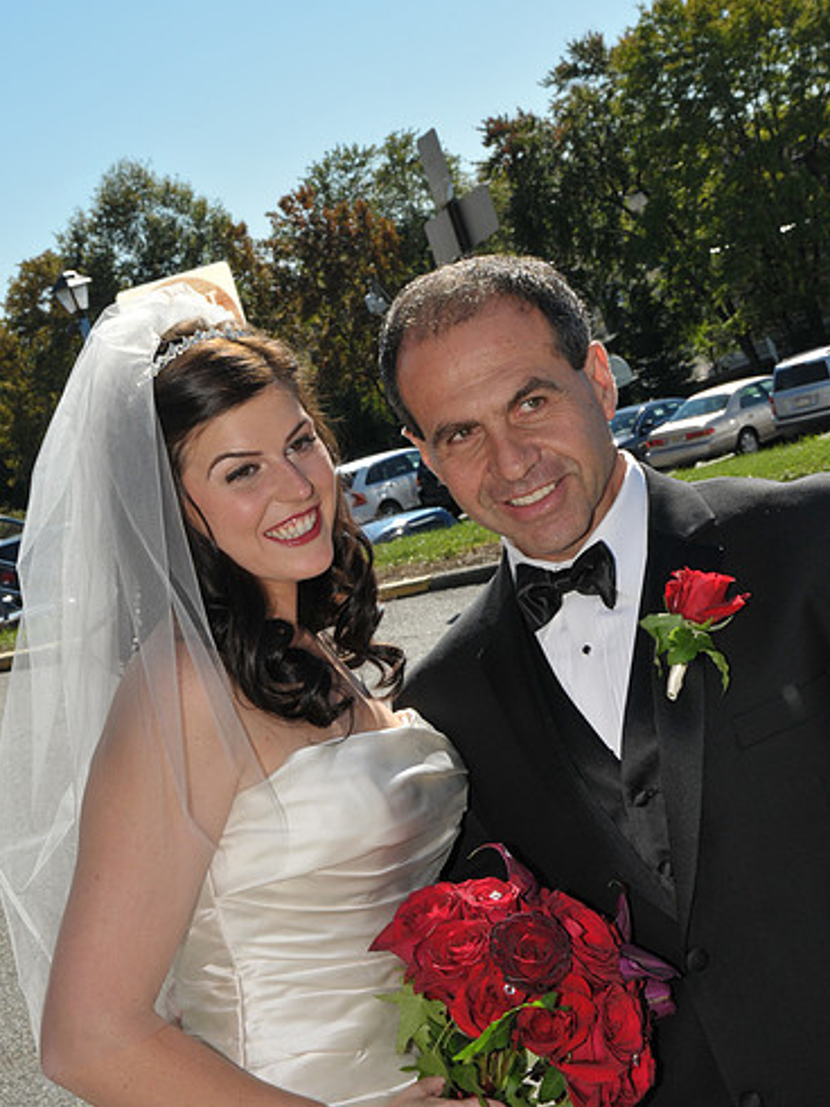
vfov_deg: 25.5
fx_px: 2449
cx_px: 409
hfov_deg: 19.2
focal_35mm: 77
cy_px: 534
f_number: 16
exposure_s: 1/250
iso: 320
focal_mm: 45
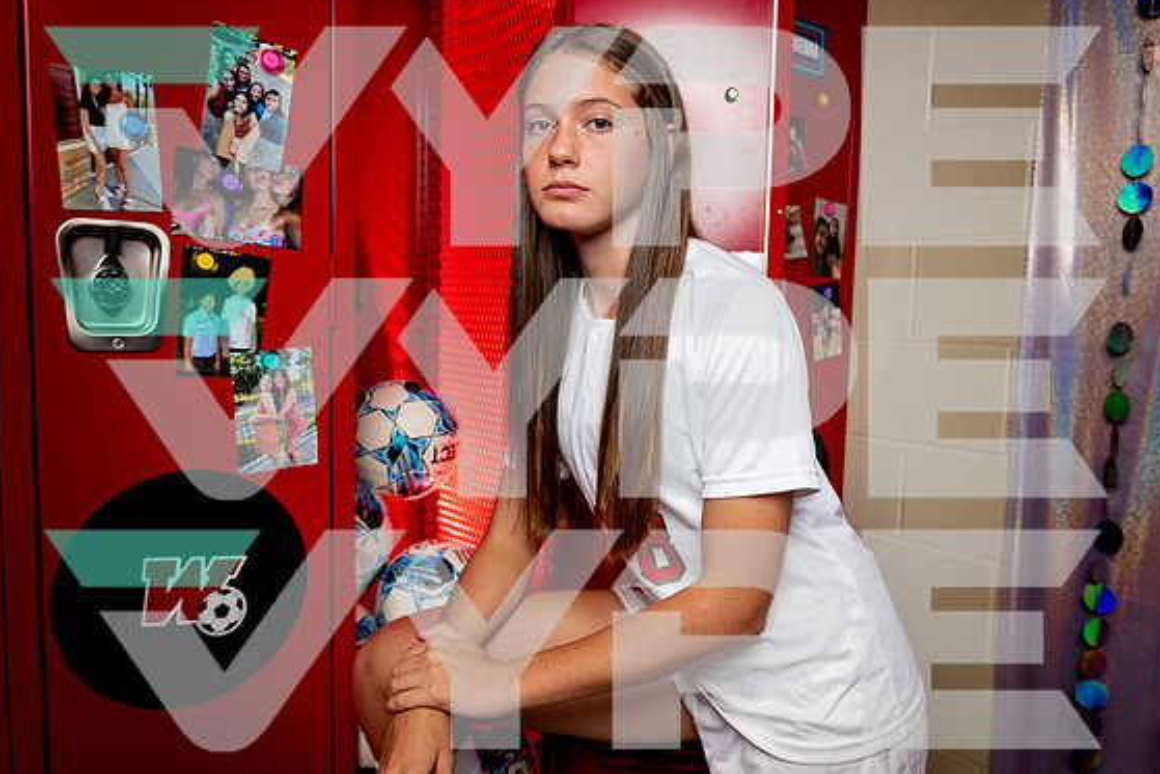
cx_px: 579
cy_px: 389
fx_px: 870
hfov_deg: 67.4
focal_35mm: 27
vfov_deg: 48.0
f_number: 4.5
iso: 160
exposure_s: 1/250
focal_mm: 26
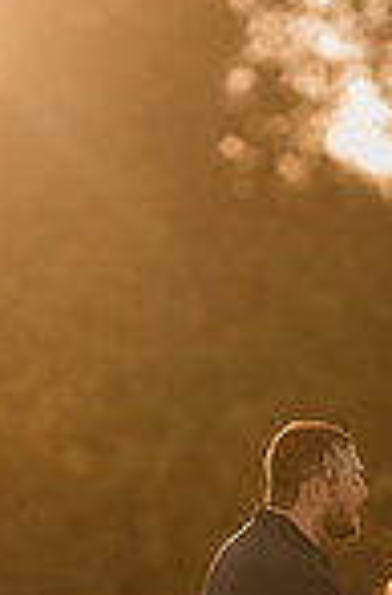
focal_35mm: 261
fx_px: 4293
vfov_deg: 7.9
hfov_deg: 5.2
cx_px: 293
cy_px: 530
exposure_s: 1/1000
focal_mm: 85
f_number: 1.4
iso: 50
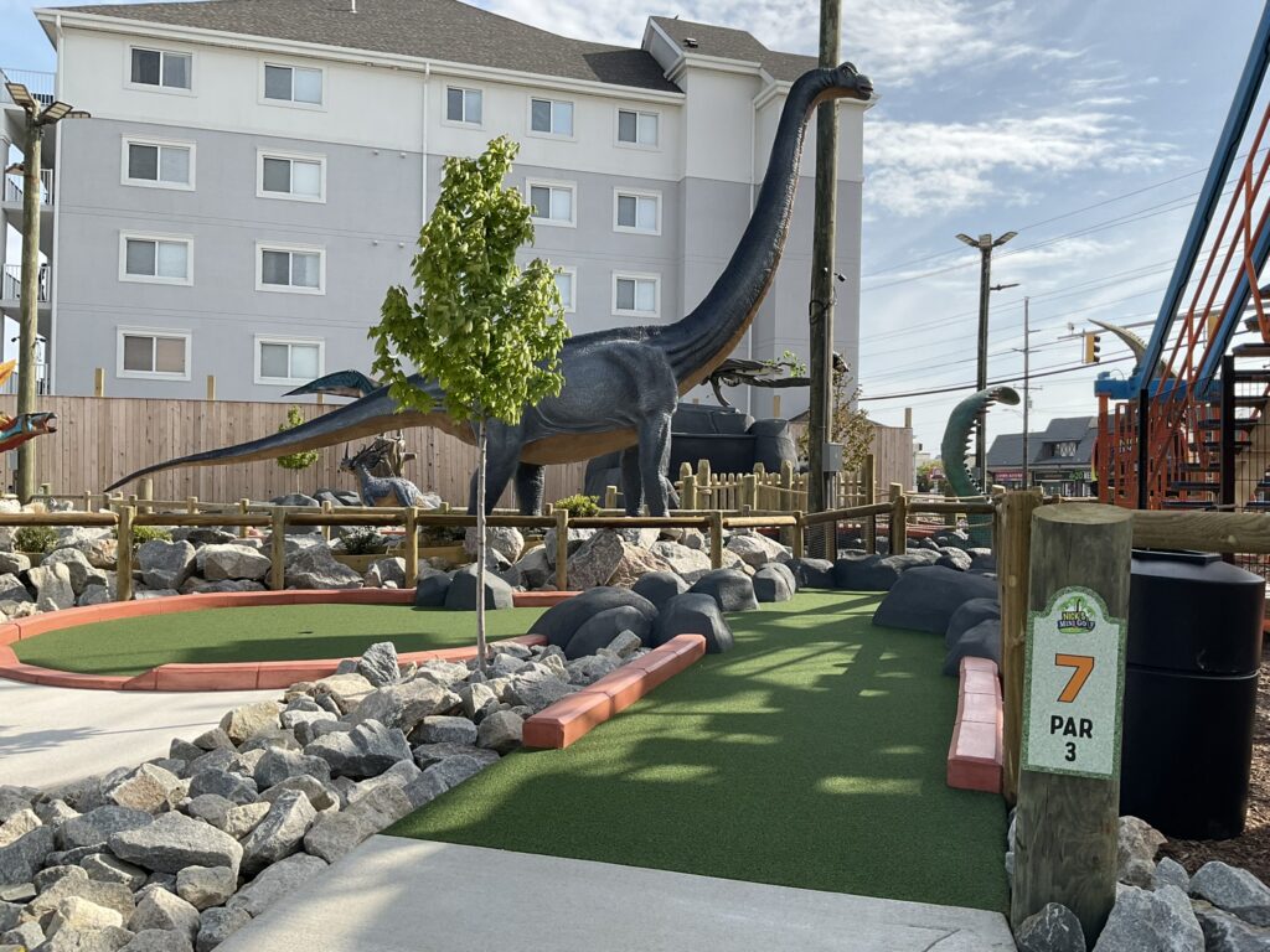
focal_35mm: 29
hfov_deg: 61.7
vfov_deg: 48.2
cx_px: 635
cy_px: 476
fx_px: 1064
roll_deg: -1.1
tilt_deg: +1.1
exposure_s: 1/1786
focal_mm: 3
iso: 16
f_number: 1.8
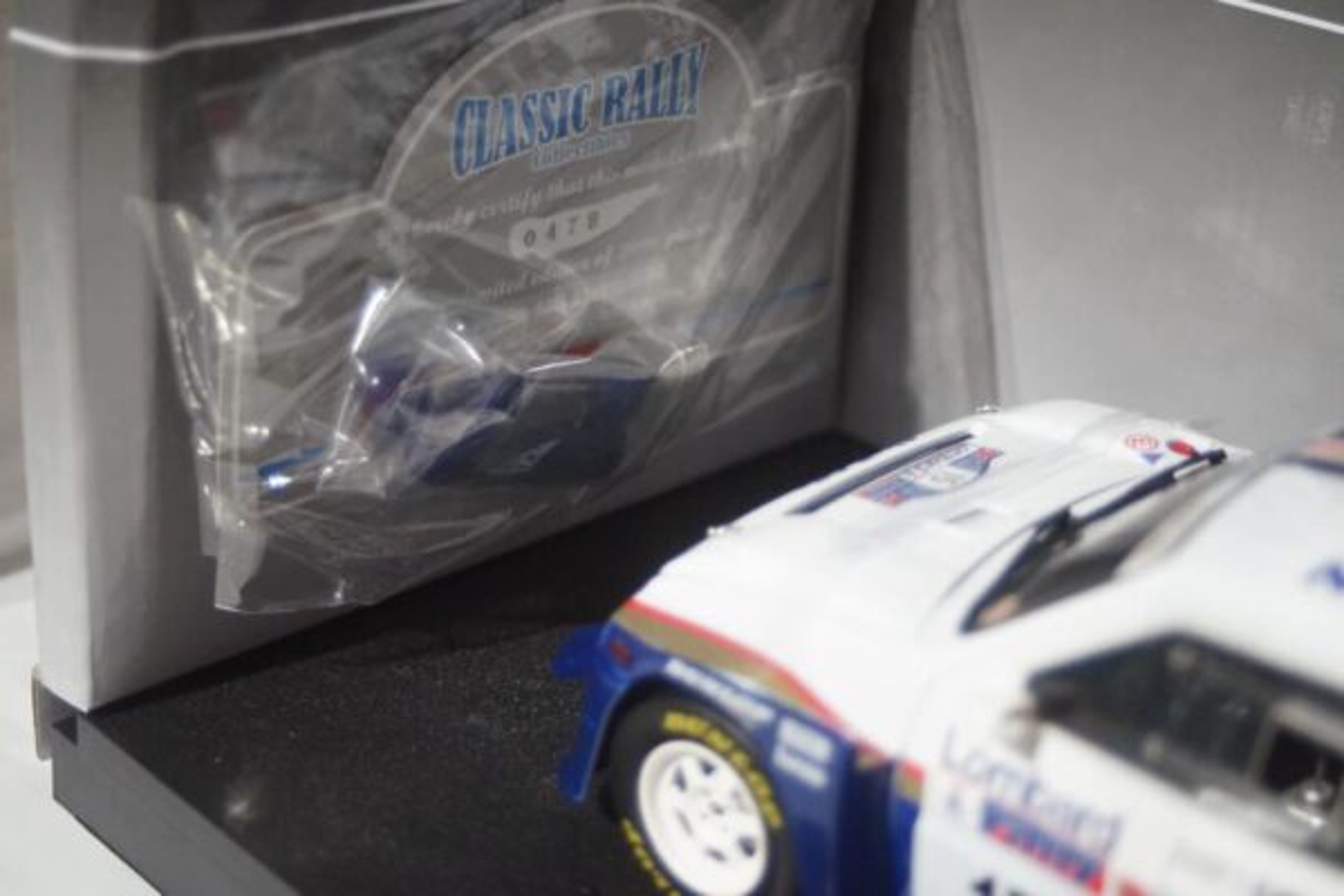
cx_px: 672
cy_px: 448
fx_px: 2240
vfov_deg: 22.6
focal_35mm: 60
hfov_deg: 33.4
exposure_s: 1/160
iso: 2500
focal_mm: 40
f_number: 4.5
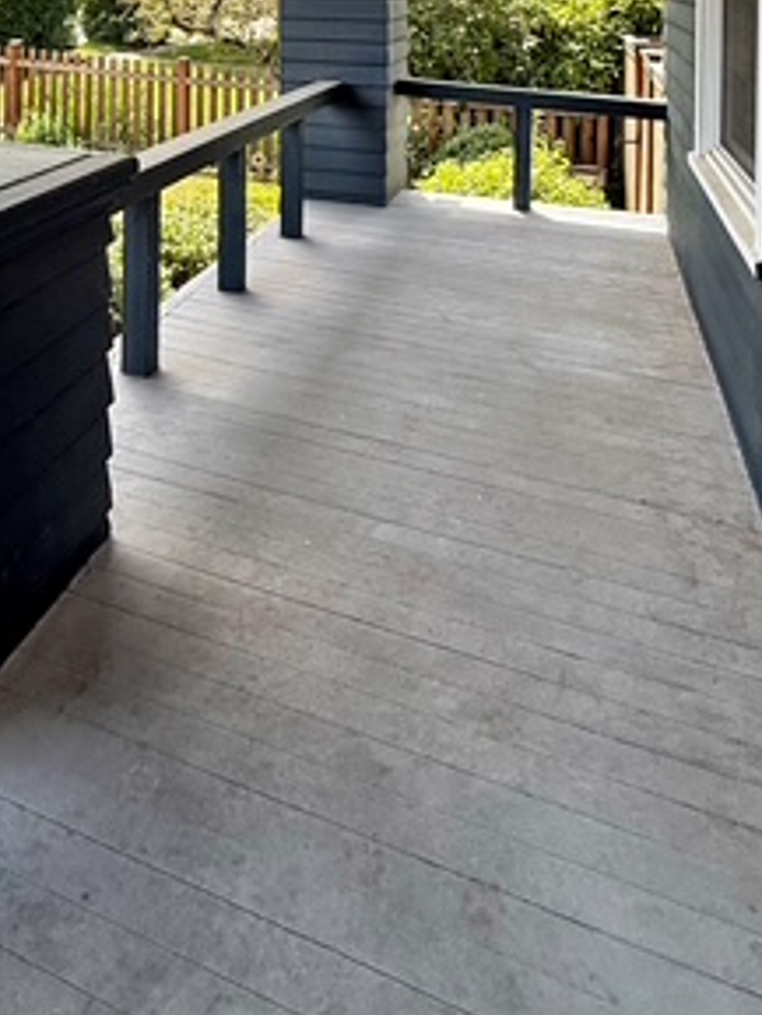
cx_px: 232
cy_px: -18
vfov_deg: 47.5
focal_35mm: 31
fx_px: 909
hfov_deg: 44.6
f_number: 2.2
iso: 64
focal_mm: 2.22
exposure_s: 1/479
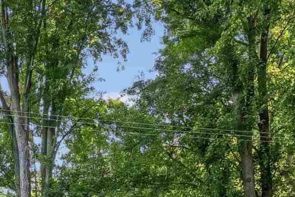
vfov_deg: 15.1
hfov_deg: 25.0
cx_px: 173
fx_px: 664
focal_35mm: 81
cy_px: 331
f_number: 10
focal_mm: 16
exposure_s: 1/25
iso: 200
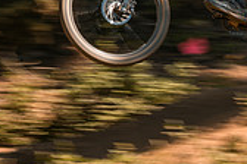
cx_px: 204
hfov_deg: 3.9
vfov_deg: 2.6
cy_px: -108
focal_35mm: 535
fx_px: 3670
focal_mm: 155
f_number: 16
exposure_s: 1/80
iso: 200
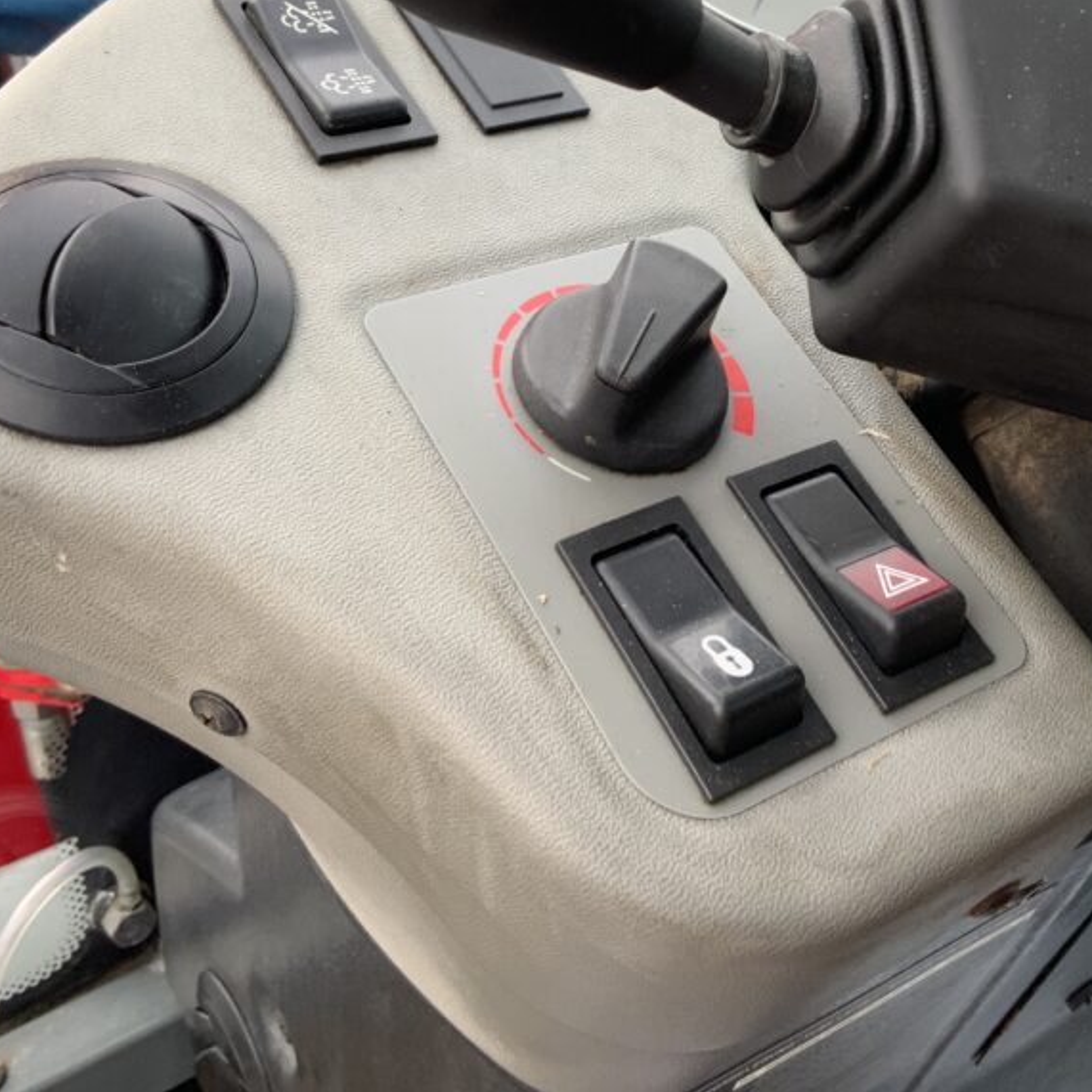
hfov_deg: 36.7
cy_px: 360
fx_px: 1642
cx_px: 652
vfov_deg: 36.4
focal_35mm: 46
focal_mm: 3
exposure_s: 1/122
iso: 50
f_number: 1.8
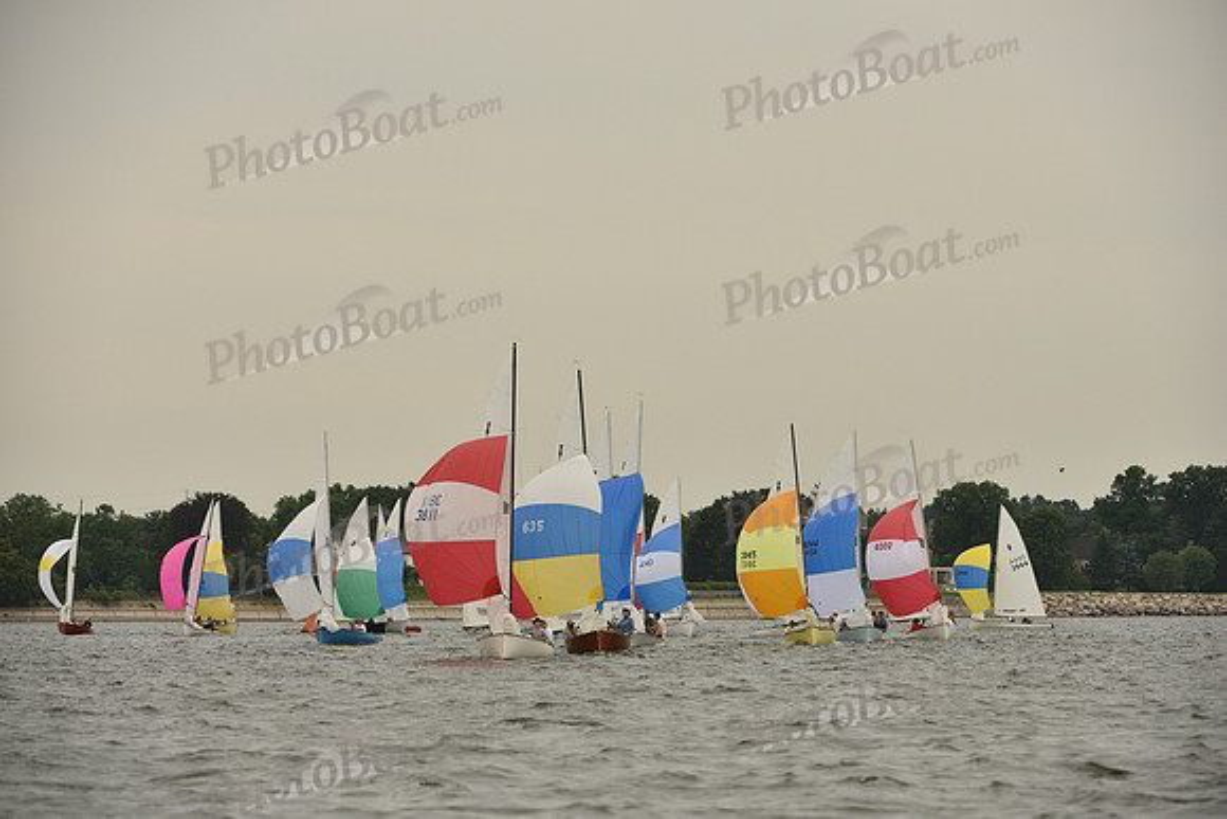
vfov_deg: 6.5
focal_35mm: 210
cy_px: 410
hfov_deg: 9.8
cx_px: 614
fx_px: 7159
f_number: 5.6
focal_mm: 210
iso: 320
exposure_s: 1/1250
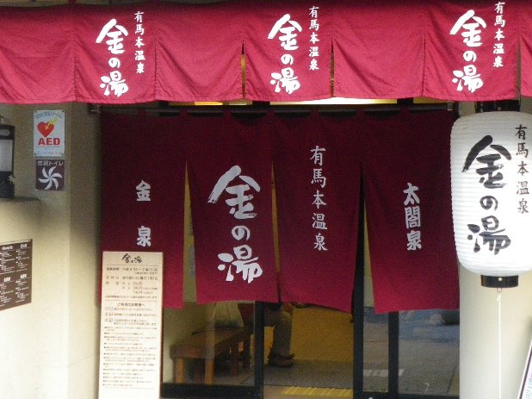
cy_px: 170
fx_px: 891
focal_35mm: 58
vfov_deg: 25.2
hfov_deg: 33.1
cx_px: 337
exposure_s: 1/60
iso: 250
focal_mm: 6.2
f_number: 3.8
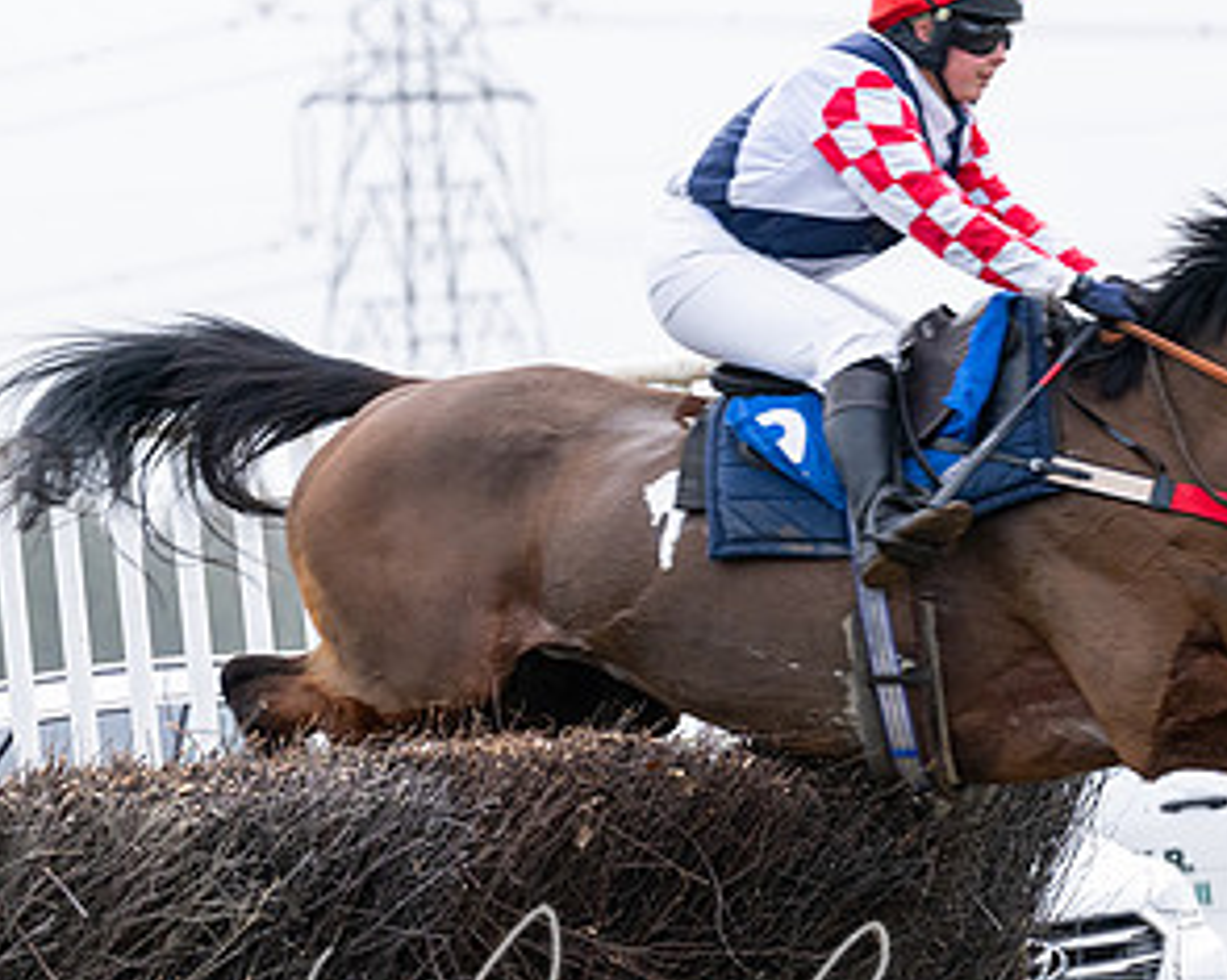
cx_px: 143
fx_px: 13504
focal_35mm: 372
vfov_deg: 4.2
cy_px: 692
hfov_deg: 5.2
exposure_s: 1/1000
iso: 400
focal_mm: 120
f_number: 4
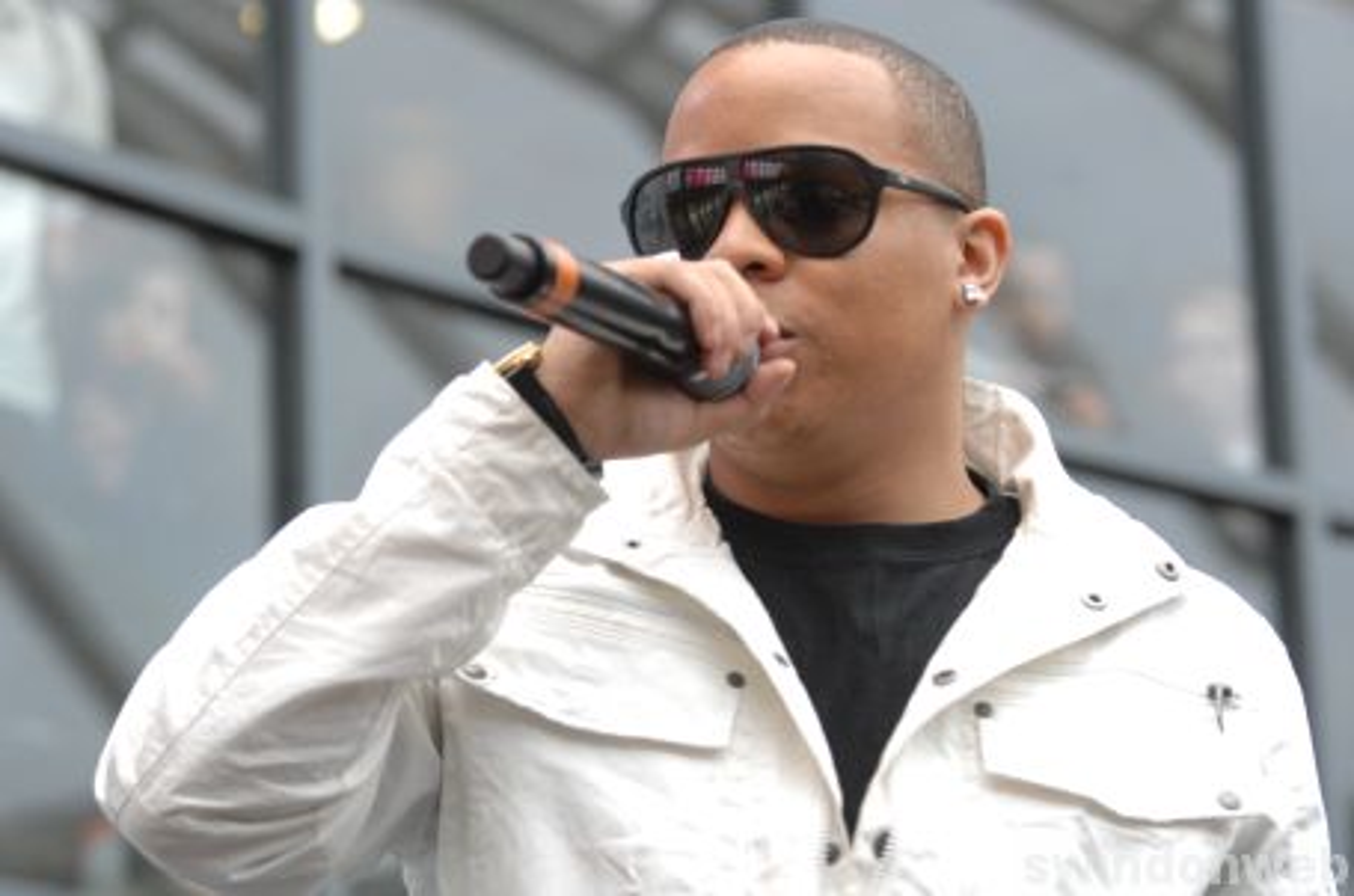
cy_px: 448
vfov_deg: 9.1
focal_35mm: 150
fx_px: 5630
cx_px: 677
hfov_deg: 13.7
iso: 640
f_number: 4
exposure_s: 1/250
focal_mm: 100
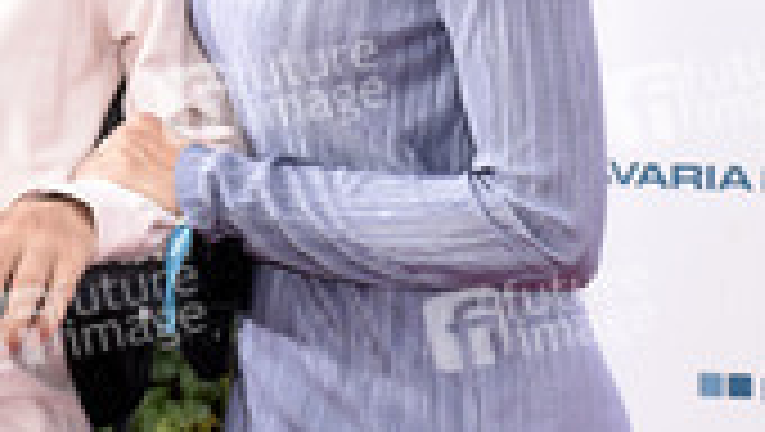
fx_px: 2952
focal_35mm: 145
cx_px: 151
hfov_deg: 14.7
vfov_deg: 8.3
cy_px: -18
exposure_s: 1/160
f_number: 6.3
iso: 800
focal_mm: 35
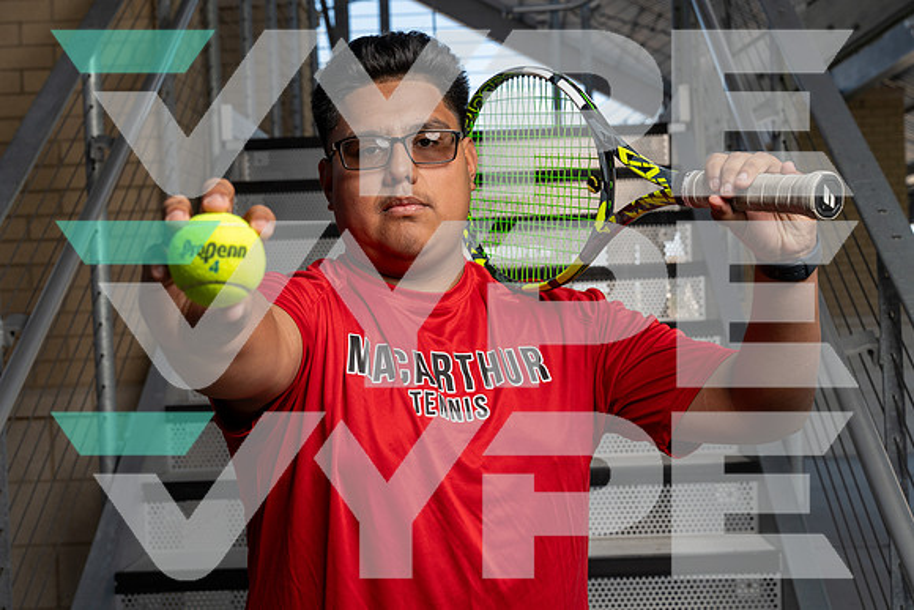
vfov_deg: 23.0
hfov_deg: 33.9
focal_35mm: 59
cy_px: 305
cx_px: 457
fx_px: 1498
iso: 200
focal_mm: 59
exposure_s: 1/250
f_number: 8
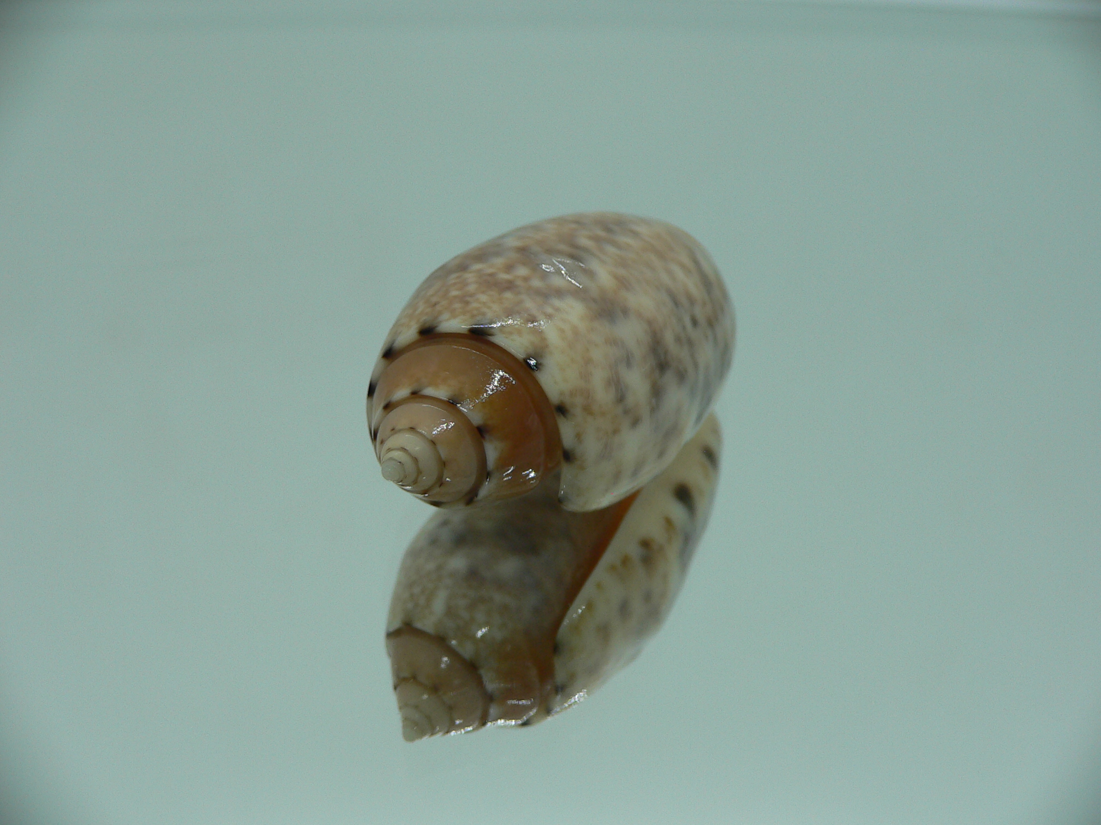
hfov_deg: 52.6
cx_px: 550
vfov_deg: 40.7
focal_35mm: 35
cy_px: 412
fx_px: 1113
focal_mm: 4.6
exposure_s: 1/60
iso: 80
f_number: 2.8
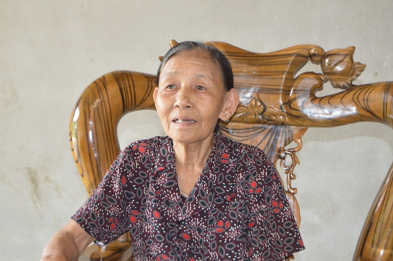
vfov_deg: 19.7
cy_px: 130
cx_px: 196
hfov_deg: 29.3
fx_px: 753
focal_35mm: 69
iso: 1100
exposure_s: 1/60
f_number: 5.3
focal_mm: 46
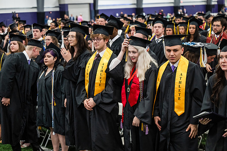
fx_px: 441
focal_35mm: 70
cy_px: 76
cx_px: 114
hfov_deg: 28.8
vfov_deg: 19.5
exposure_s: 1/200
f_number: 3.5
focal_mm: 70
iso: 4000
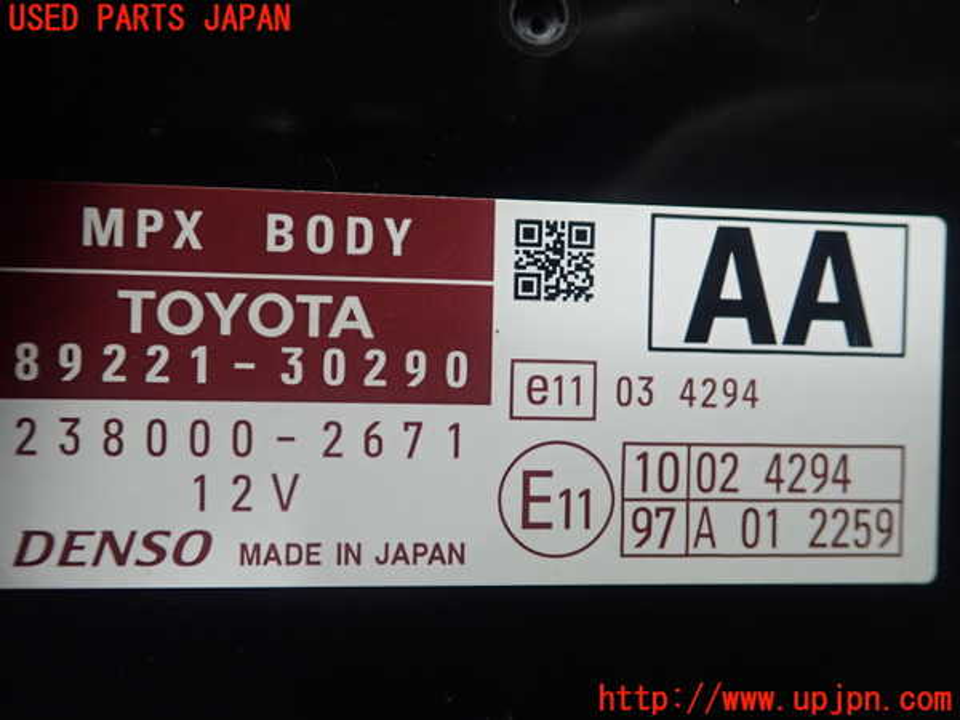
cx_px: 480
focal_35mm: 30
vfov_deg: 46.8
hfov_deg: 60.0
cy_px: 360
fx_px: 832
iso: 320
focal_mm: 5.5
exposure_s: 1/125
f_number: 2.3
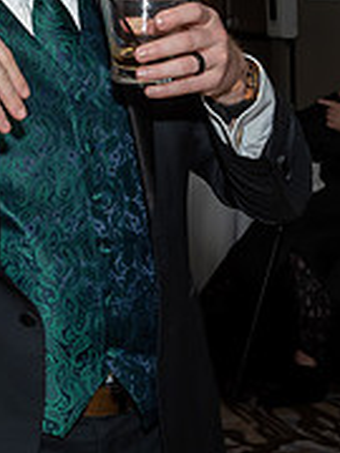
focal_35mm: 169
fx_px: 2213
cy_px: 139
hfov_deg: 8.8
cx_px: 43
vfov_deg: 11.7
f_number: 6.3
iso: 400
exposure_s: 1/250
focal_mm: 26
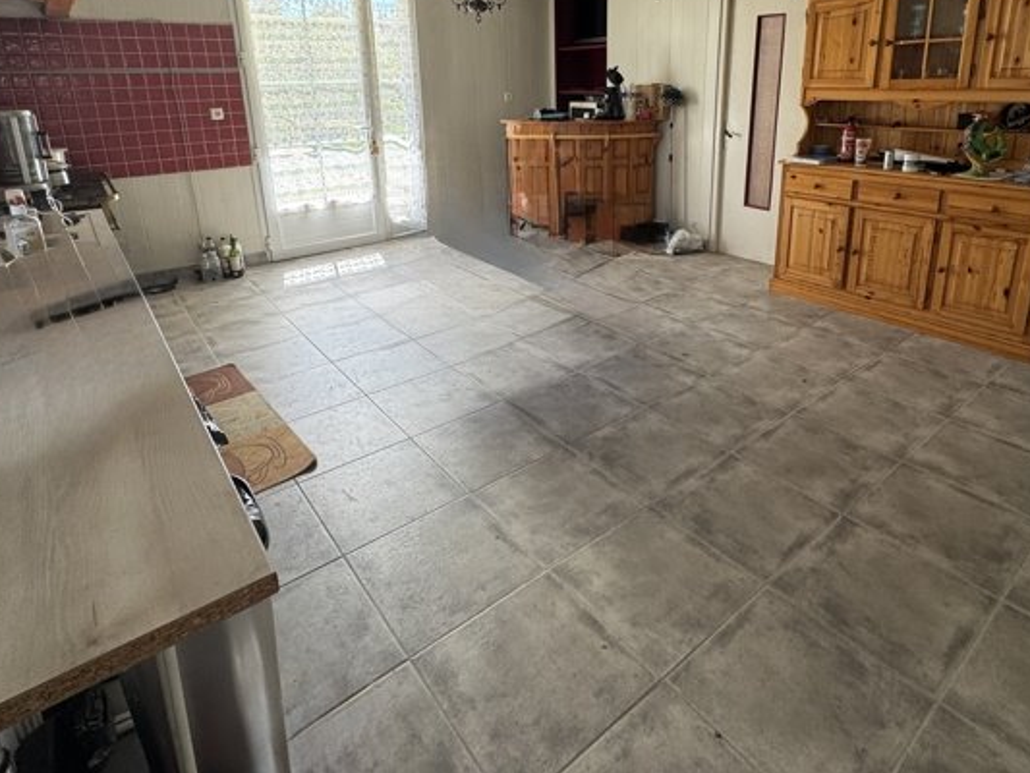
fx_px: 625
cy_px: 242
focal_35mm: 21
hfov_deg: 78.8
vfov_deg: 61.5
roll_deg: +0.8
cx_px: 558
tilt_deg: -15.1
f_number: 2.2
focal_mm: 2.22
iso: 50
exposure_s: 1/99
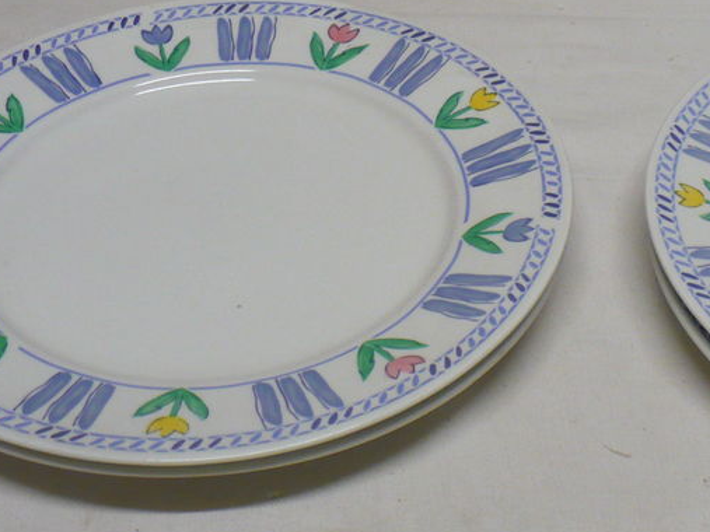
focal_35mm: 73
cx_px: 615
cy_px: 171
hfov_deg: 26.0
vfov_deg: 20.1
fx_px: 1497
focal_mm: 6.1
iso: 200
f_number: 2.8
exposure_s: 1/20
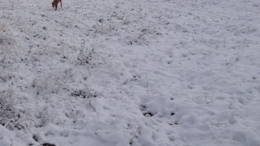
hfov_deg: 33.2
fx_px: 427
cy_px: -5
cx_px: 65
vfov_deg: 18.8
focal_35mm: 62
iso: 50
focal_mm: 4.28
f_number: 2.4
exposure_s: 1/3247
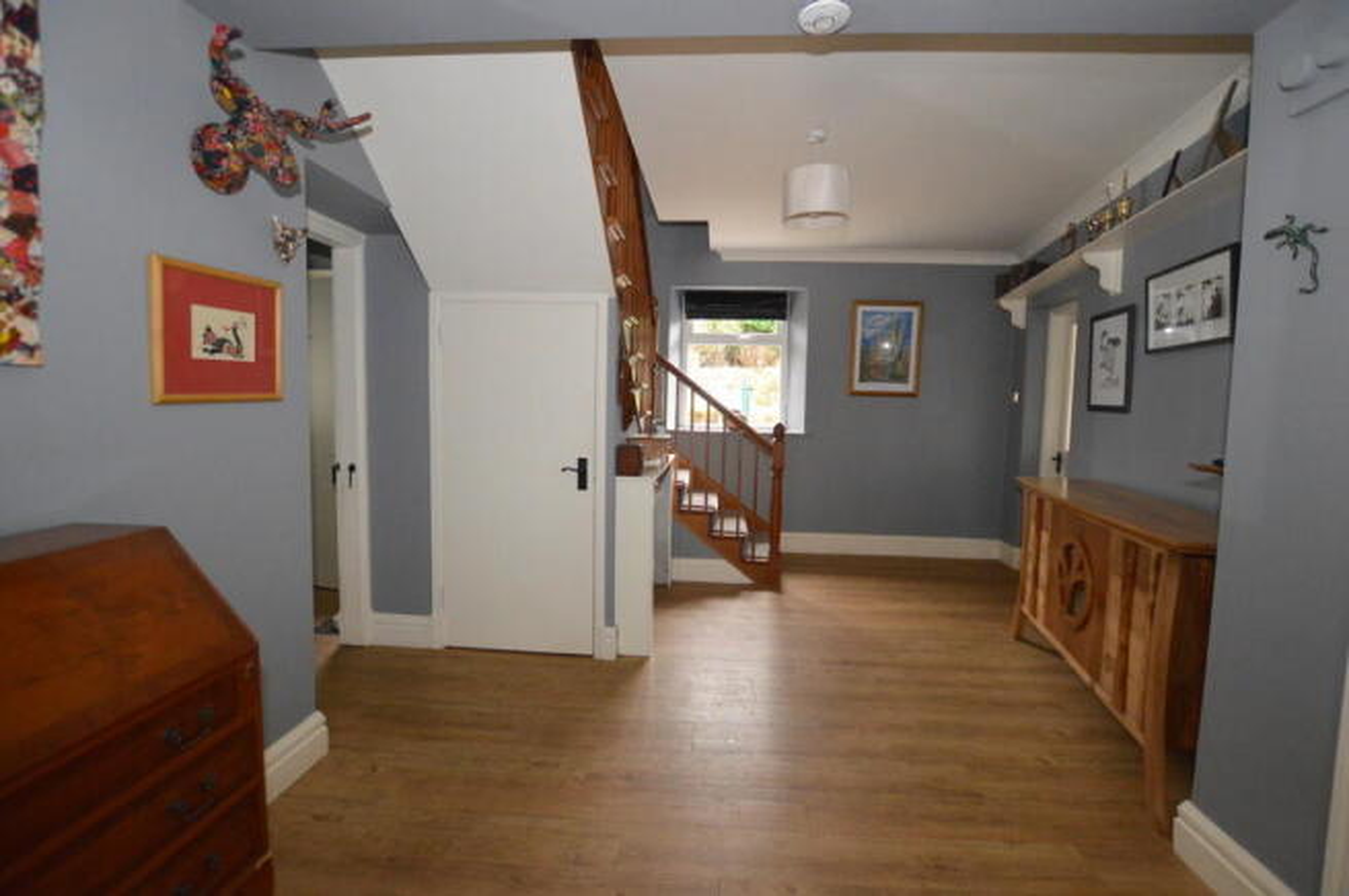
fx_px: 562
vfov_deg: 77.2
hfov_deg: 100.4
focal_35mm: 15
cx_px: 674
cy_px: 448
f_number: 3.5
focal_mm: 10
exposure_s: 1/60
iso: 2500
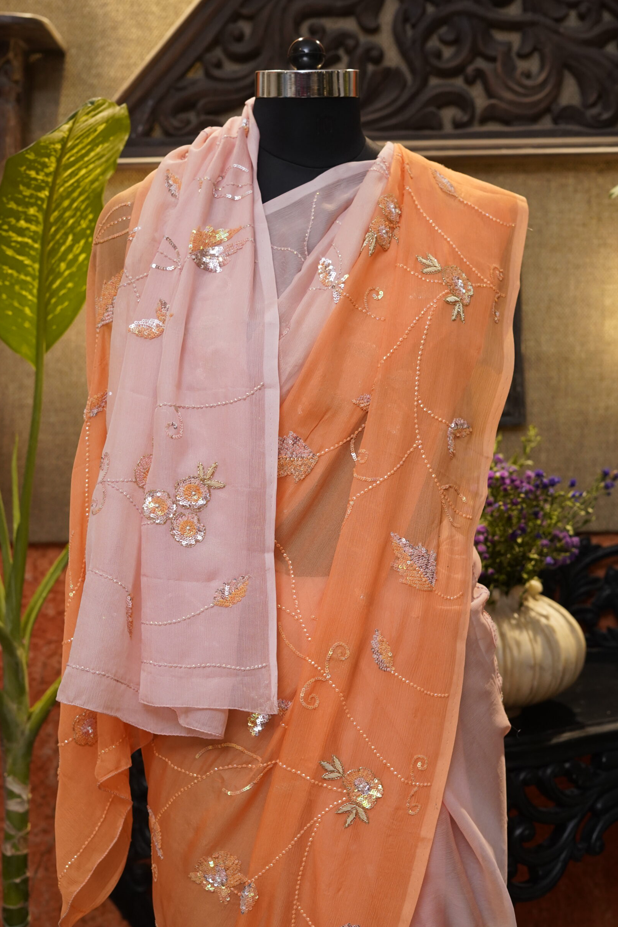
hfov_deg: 25.5
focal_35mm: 53
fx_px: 1365
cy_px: 464
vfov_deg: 37.5
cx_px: 300
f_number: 5
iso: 2000
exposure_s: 1/100
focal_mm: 50
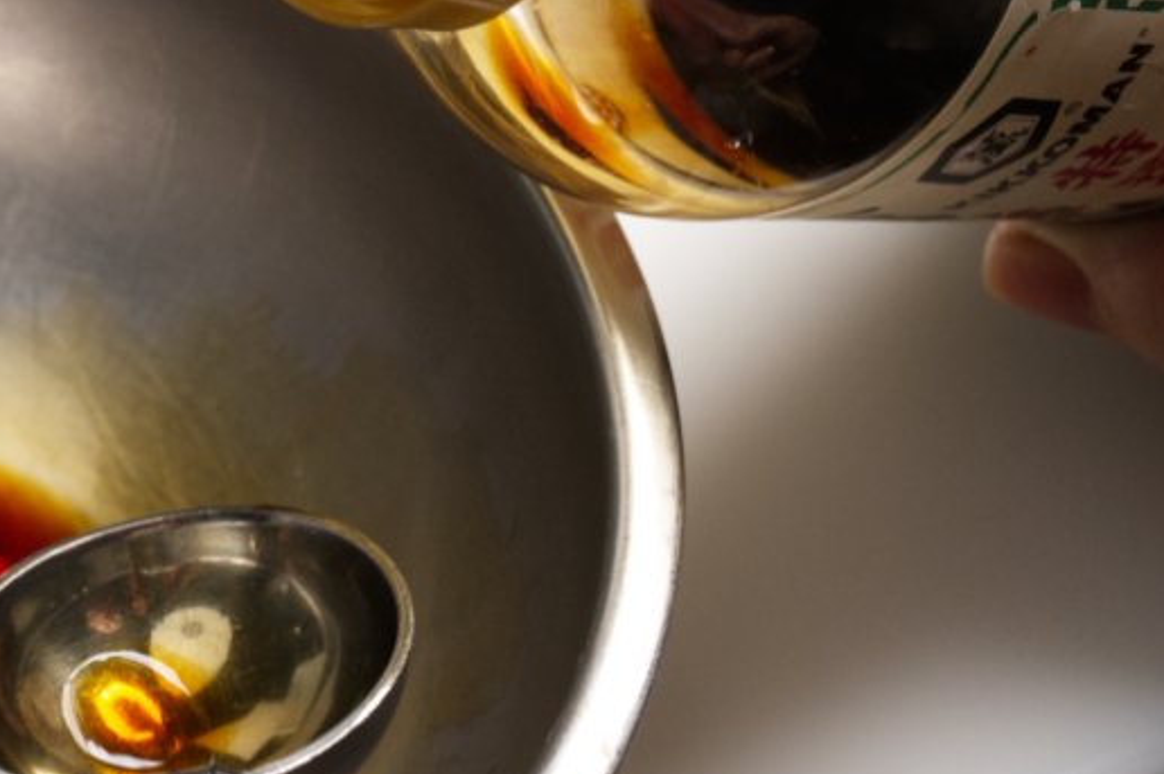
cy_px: 247
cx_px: 18
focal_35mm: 121
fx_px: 3909
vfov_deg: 11.3
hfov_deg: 16.6
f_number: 9
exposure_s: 1/1600
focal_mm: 52
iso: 1600
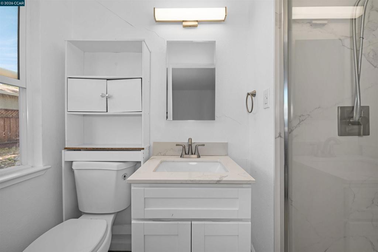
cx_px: 189
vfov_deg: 81.2
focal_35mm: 14
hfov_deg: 104.3
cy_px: 126
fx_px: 147
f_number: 8
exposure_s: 1/200
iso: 320
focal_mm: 14
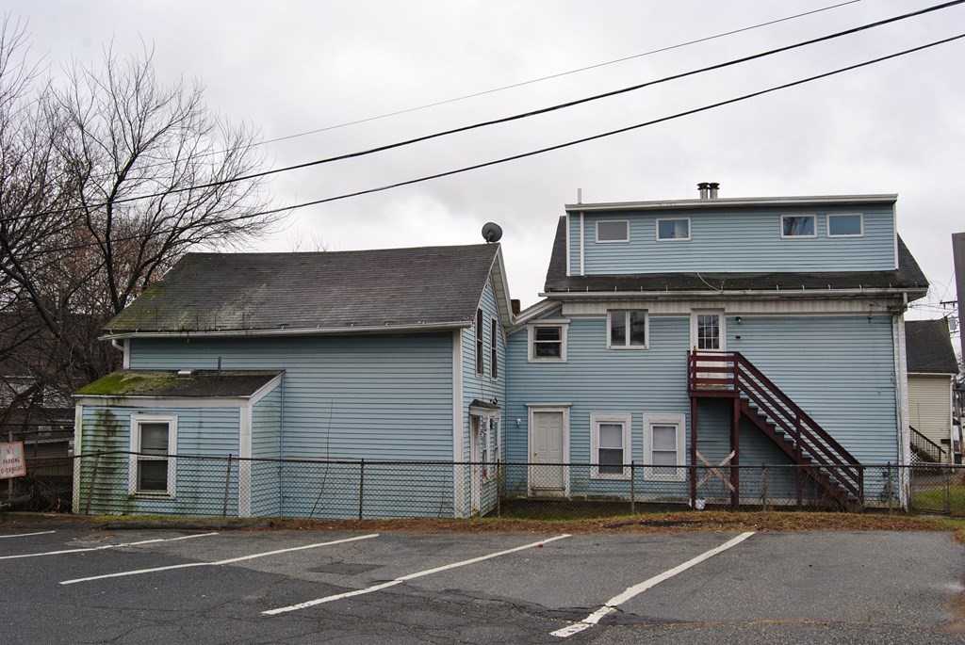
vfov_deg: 43.7
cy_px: 322
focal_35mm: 30
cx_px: 482
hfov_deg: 61.9
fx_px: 805
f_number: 9
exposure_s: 1/160
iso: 200
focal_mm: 20
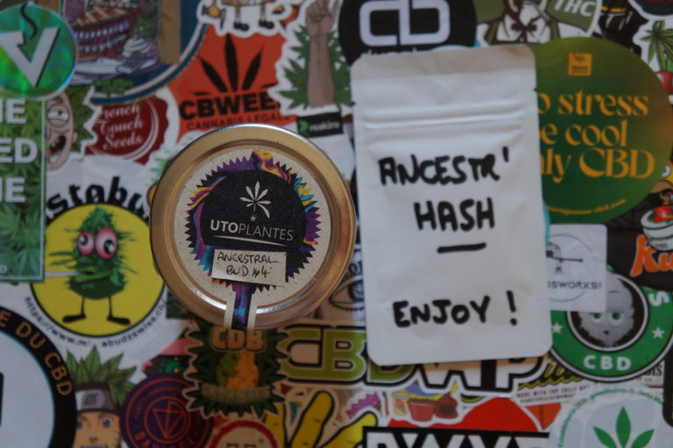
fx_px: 1037
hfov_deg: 36.0
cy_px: 224
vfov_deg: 24.4
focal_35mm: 56
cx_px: 336
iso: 500
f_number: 4.5
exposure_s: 1/160
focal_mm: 37
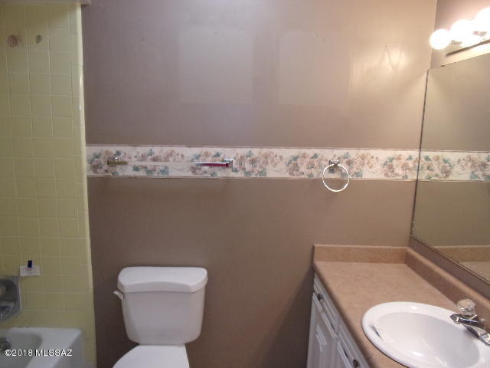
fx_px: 340
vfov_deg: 56.8
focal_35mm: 24
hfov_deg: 71.6
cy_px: 184
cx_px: 245
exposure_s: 1/34
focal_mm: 4.3
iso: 160
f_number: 3.3
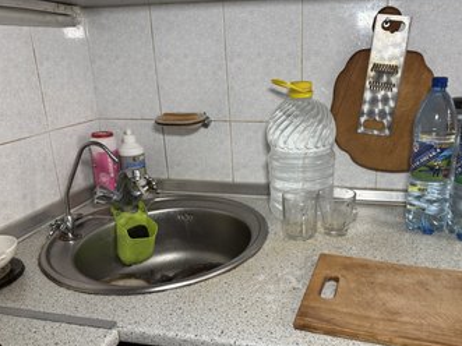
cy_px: 176
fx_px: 387
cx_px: 275
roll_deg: +2.3
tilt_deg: -15.8
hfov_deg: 61.2
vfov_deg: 48.2
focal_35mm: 29
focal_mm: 6.76
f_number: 1.78
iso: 320
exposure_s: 1/60
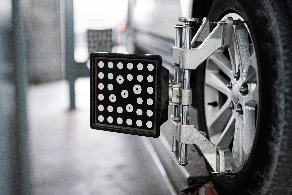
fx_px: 406
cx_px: 146
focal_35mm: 50
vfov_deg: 27.0
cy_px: 98
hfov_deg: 39.6
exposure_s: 1/320
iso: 200
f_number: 1.2
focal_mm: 50
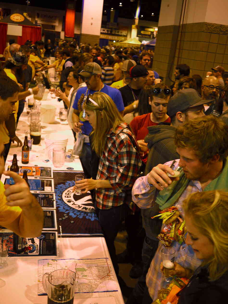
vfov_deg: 46.8
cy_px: 152
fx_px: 351
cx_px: 114
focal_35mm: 40
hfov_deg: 36.0
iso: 125
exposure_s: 1/30
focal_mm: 20
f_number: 1.7
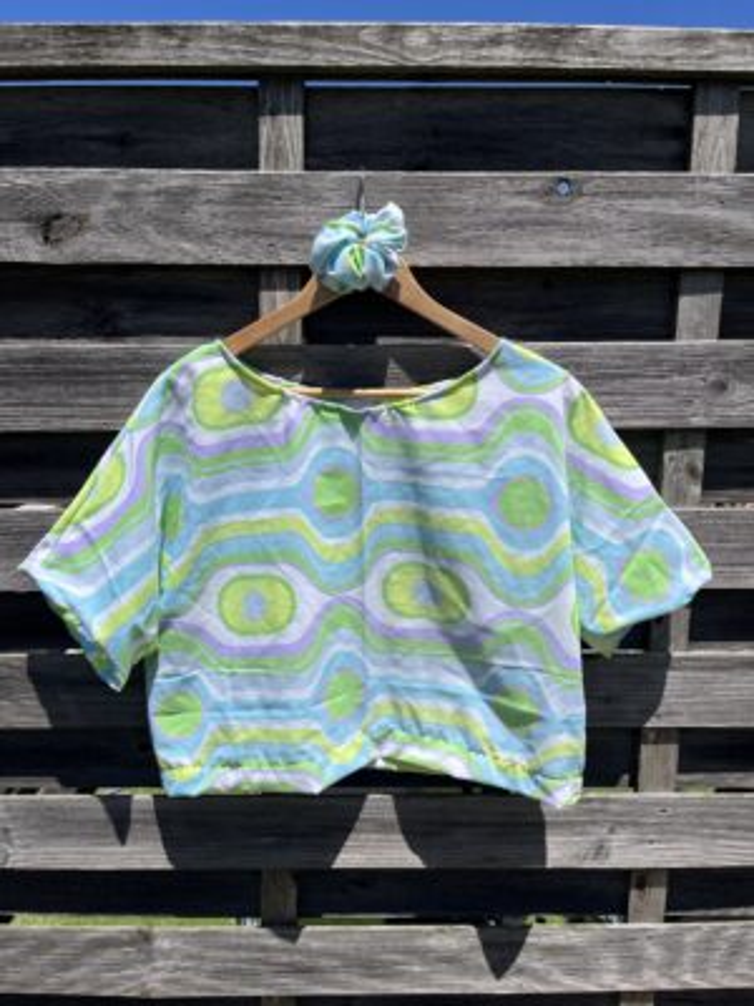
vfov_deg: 67.3
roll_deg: +0.4
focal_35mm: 26
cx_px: 377
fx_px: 755
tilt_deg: -9.4
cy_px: 503
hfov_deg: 53.1
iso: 50
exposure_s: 1/6173
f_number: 1.6
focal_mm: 5.1
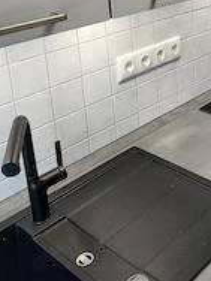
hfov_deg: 27.6
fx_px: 398
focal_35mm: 49
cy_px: 18
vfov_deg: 36.1
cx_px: 221
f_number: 1.8
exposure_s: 1/100
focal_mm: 5.56
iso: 342
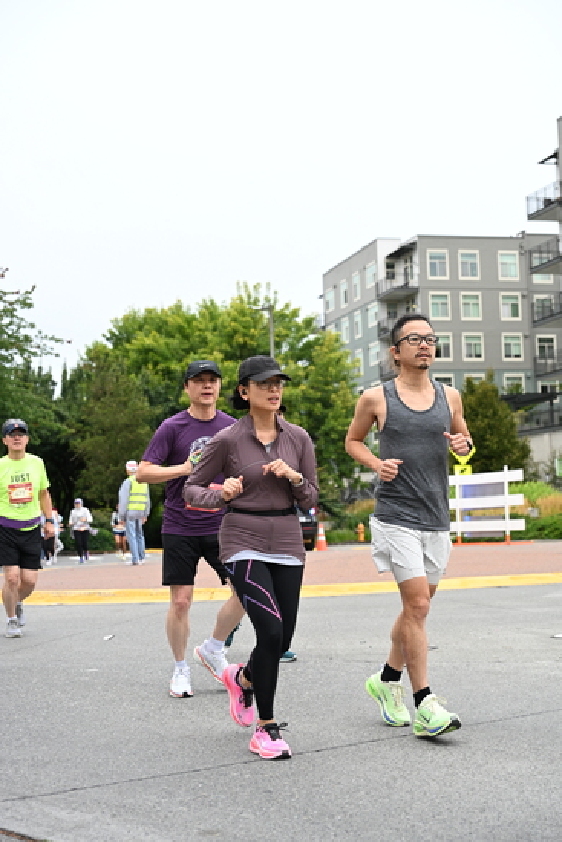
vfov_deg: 38.2
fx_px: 1217
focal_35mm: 52
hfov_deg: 26.0
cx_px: 281
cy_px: 421
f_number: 4
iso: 1600
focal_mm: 52
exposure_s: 1/800
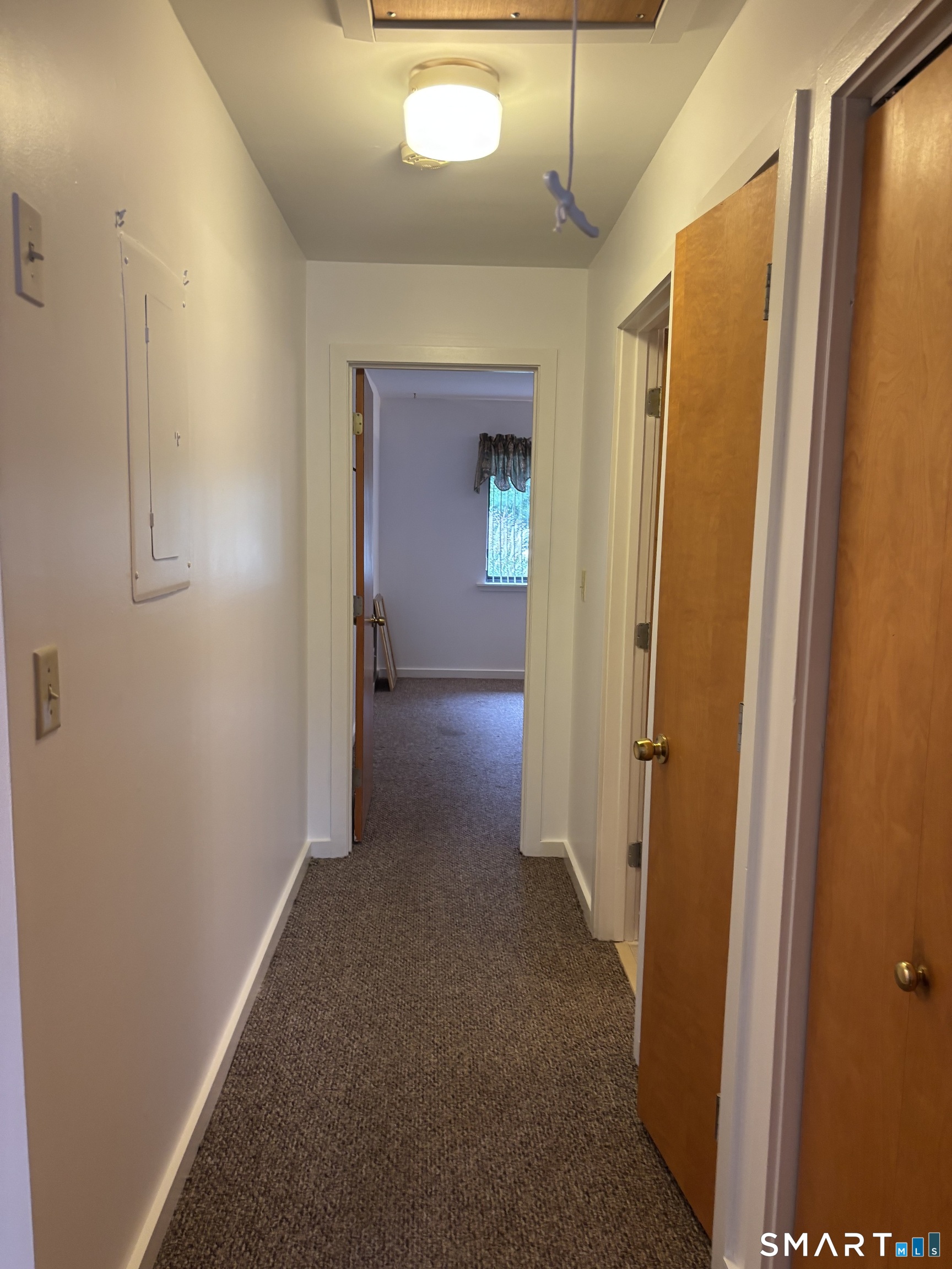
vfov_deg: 67.3
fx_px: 953
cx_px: 476
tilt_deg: -6.7
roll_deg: -2.4
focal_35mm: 26
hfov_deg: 53.1
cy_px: 634
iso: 160
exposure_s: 1/60
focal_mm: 5.96
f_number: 1.6
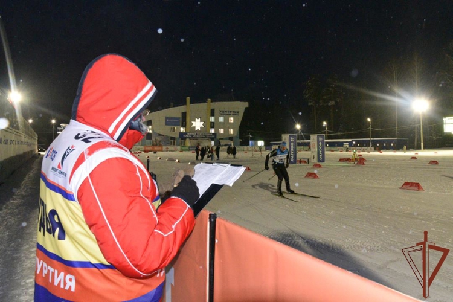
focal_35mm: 24
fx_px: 302
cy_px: 151
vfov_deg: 53.1
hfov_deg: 73.7
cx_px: 226
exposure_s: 1/60
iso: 12800
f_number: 10
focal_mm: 24
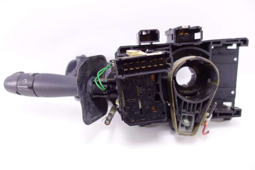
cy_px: 85
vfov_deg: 46.4
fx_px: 198
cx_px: 128
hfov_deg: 65.5
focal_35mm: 28
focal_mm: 10.4
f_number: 1.8
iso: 125
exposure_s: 1/60
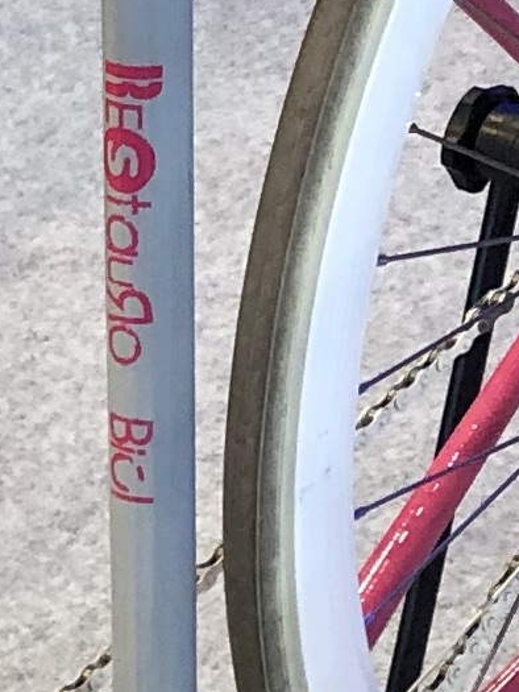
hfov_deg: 6.6
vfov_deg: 9.0
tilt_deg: -38.8
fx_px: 4296
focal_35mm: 215
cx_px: -736
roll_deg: +17.4
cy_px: 908
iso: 32
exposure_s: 1/33
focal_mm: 3.99
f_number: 1.8
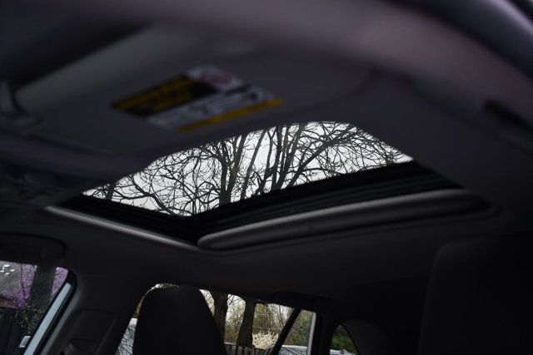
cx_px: 266
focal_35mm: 37
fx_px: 548
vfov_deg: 36.0
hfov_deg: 51.9
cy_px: 178
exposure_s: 1/250
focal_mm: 25
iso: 450
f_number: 4
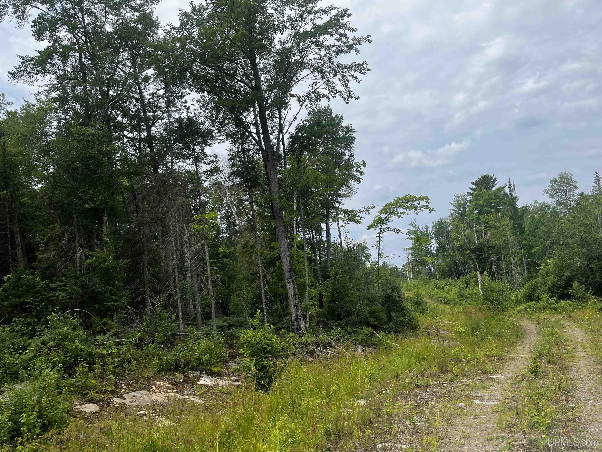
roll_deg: +6.8
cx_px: 301
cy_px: 226
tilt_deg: +7.9
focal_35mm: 26
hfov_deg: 67.3
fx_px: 452
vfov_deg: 53.1
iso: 50
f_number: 1.6
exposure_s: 1/3135
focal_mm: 5.1
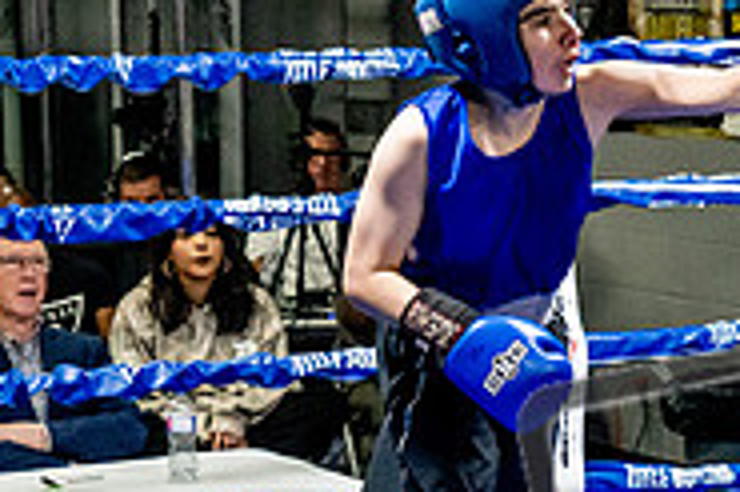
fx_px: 3348
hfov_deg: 12.6
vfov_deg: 8.4
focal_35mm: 163
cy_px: 454
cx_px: 528
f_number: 2.8
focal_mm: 35
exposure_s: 1/800
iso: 5000
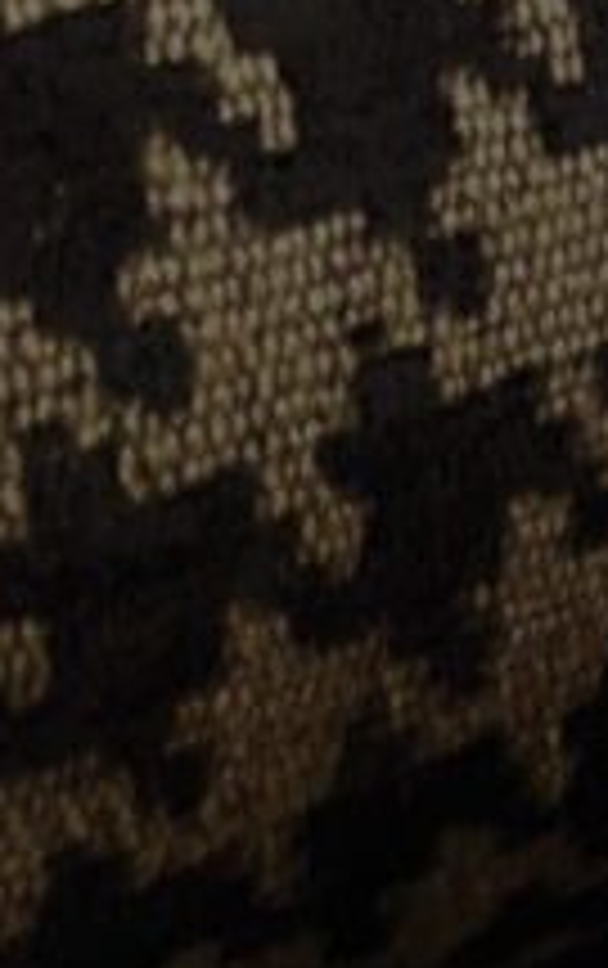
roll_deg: -5.9
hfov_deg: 9.3
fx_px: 3462
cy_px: 1571
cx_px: 1252
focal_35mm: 131
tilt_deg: -32.8
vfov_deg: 14.5
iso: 500
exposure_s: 1/13
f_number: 1.8
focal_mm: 4.25
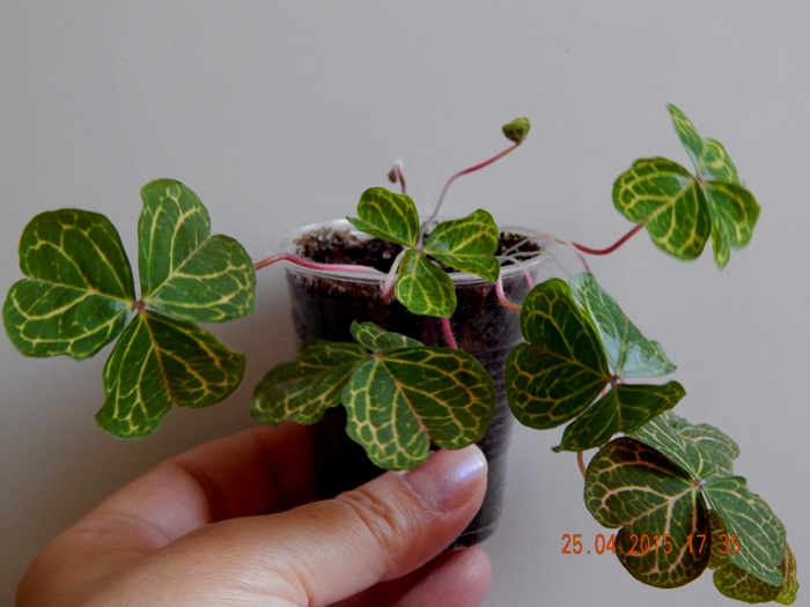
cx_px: 405
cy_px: 304
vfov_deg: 19.4
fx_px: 1778
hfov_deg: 25.7
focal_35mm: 76
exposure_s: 1/25
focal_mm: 13.5
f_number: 4.2
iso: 400
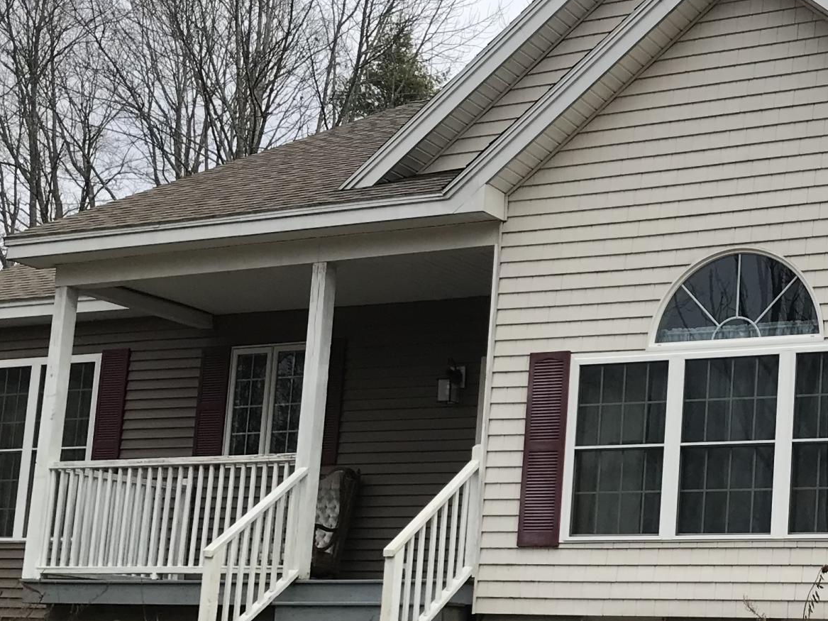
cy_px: 476
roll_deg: -1.9
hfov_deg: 25.8
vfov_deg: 20.3
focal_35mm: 72
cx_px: 813
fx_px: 1722
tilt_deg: +8.3
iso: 20
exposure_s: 1/674
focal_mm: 3.99
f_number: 1.8
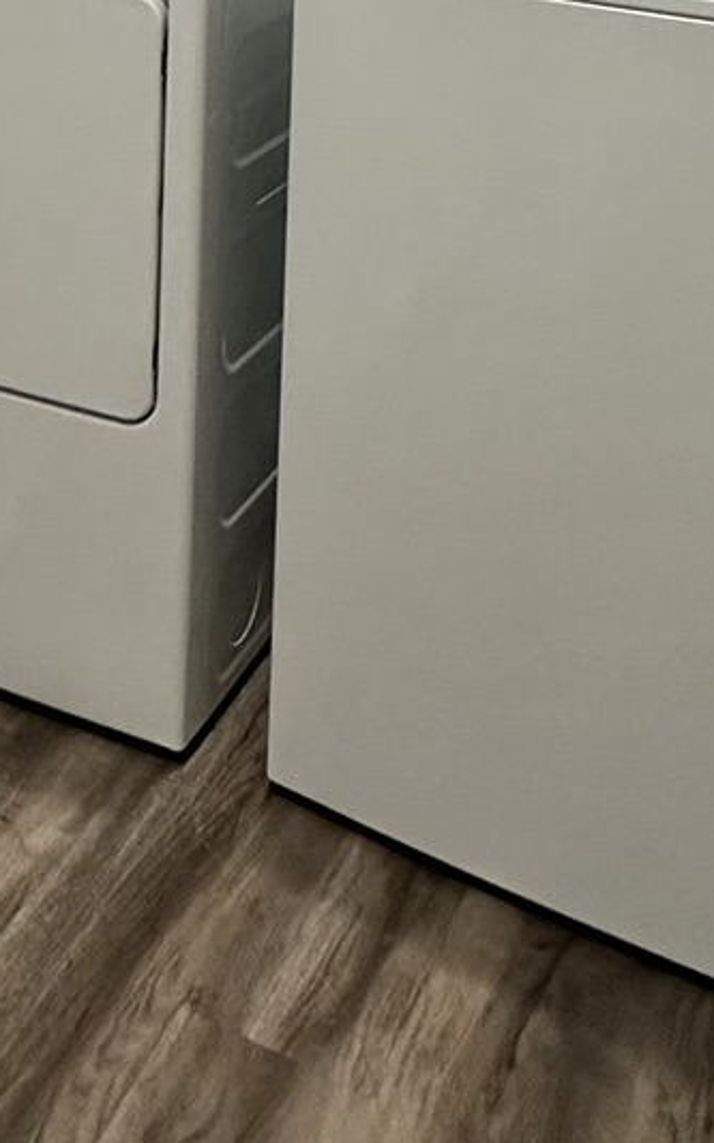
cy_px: -311
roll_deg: -1.5
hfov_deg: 21.7
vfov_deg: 29.4
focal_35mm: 57
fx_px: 1775
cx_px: -45
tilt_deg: -2.4
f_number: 2.2
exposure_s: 1/120
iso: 250
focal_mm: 2.22
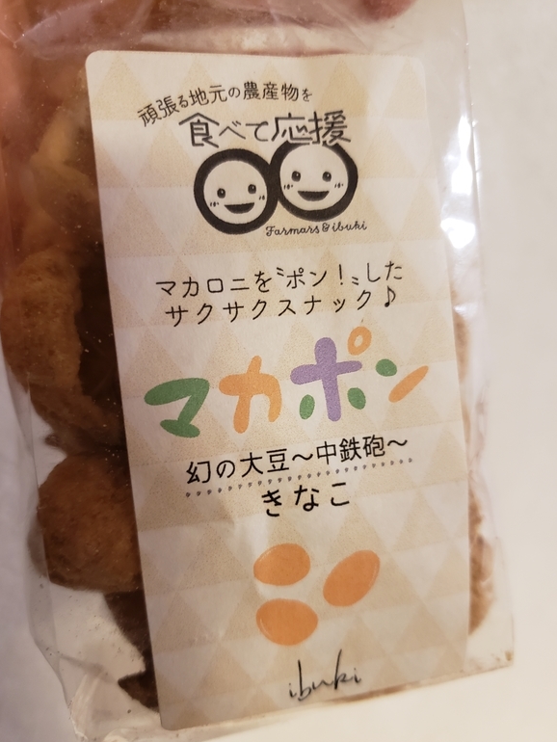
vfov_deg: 65.3
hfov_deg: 51.4
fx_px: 579
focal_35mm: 27
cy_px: 384
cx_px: 276
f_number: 1.5
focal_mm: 4.3
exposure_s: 1/25
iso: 250
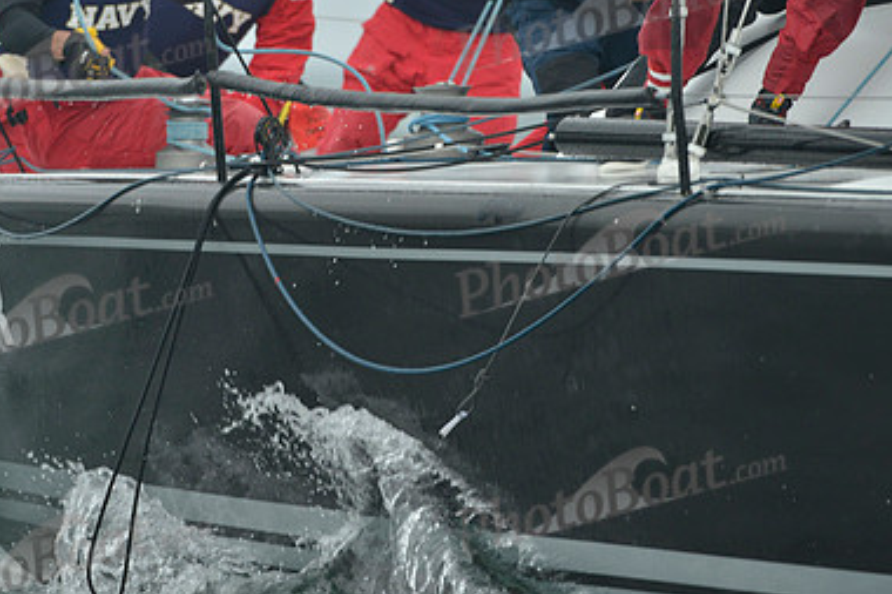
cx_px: 336
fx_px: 11343
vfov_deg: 3.0
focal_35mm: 458
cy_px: 168
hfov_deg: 4.5
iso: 400
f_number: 4.5
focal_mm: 300
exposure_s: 1/800
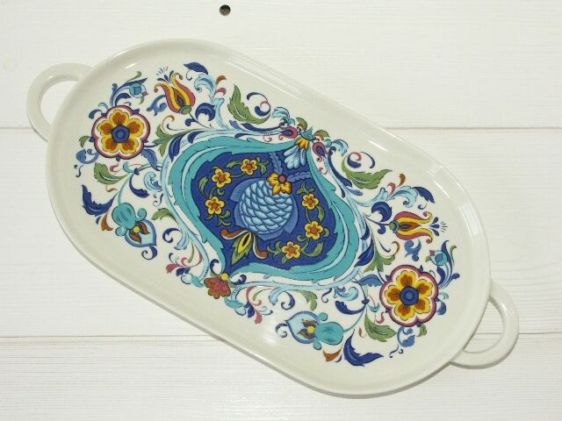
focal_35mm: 44
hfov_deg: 42.9
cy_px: 210
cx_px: 281
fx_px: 714
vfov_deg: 32.9
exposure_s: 1/50
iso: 200
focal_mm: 11.3
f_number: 5
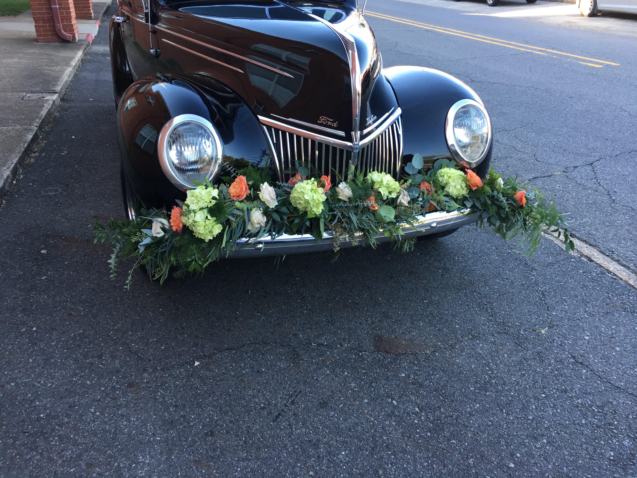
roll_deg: +1.2
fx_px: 534
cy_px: 239
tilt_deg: -23.9
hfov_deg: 61.7
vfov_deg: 48.2
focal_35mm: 29
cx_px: 318
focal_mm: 4.15
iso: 40
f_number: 2.2
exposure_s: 1/120
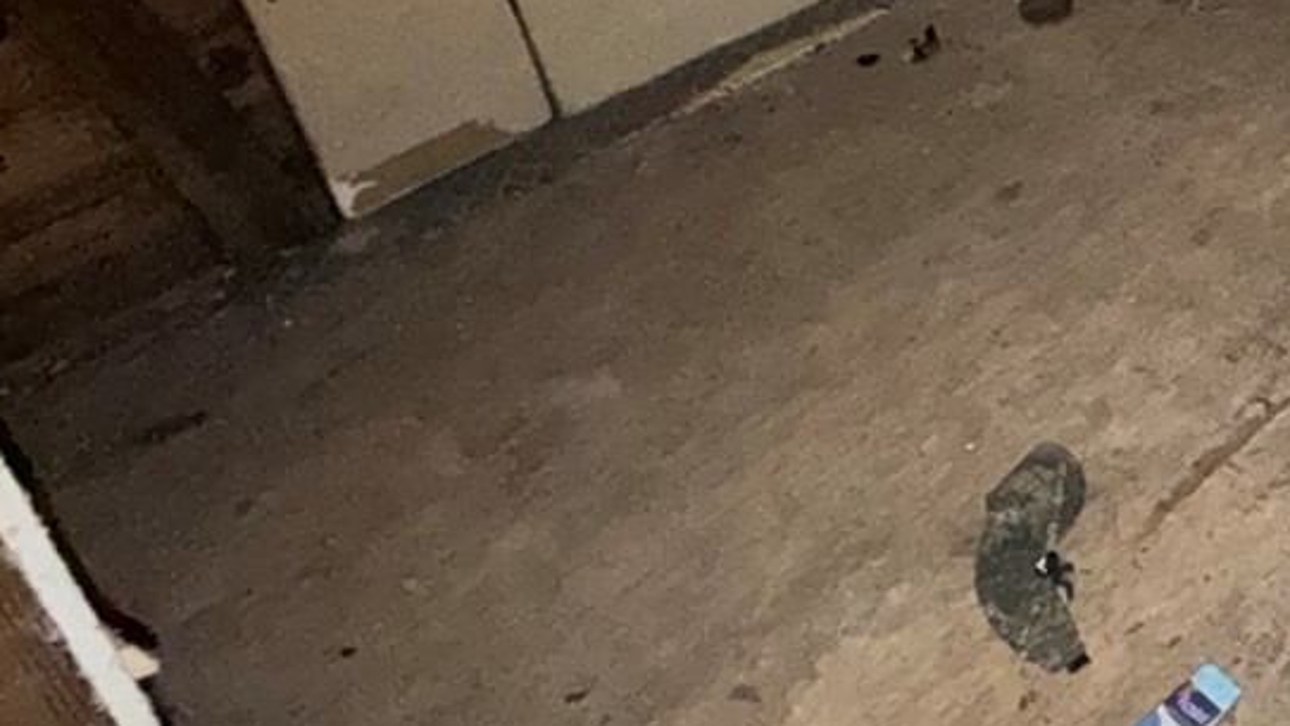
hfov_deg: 32.3
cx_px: 1733
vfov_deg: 23.3
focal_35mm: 45
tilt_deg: -23.4
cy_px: -231
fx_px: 1539
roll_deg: +0.5
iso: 640
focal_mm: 2.22
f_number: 2.2
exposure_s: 1/16
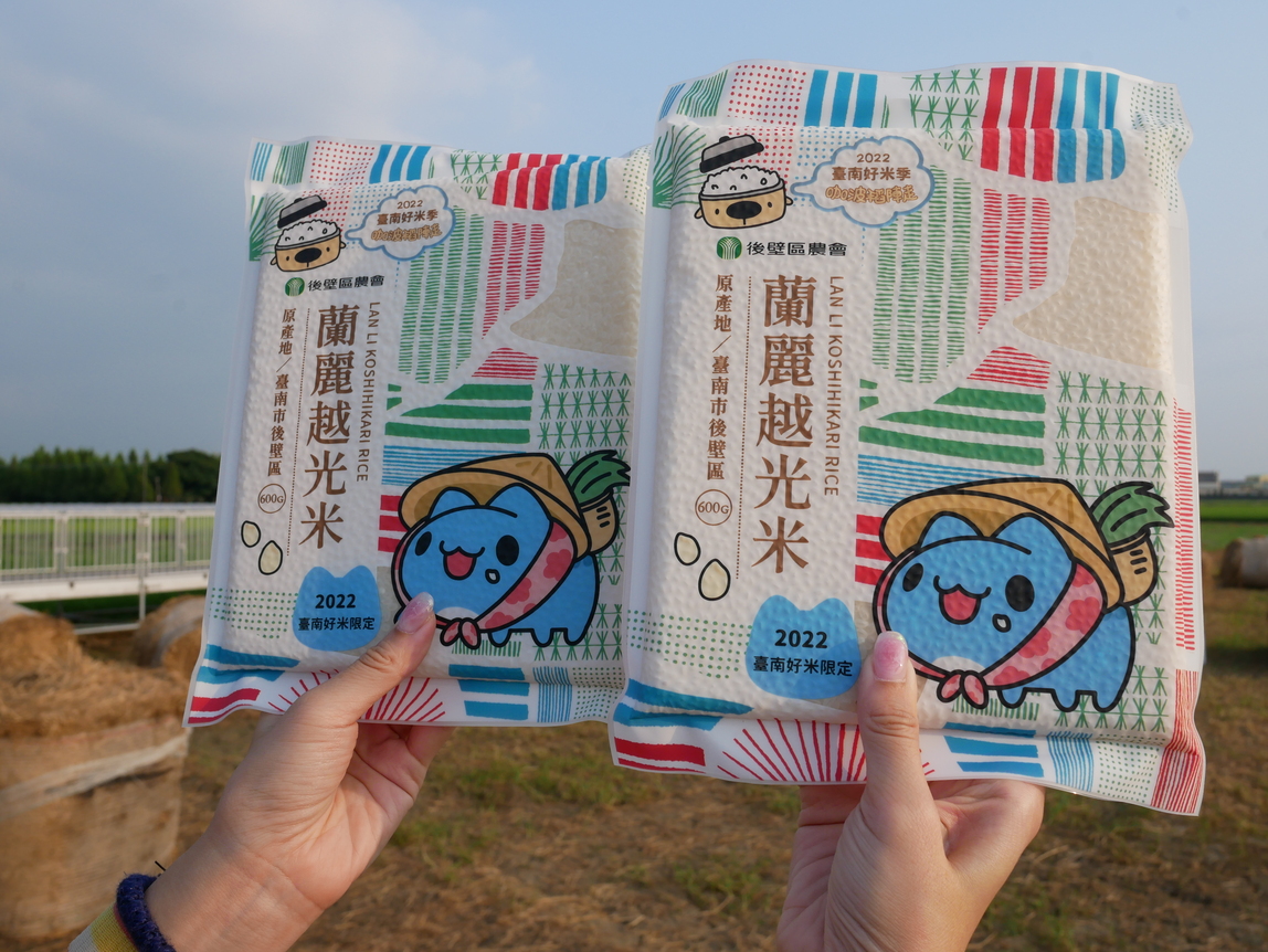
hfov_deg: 59.9
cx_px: 634
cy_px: 476
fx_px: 1099
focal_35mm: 30
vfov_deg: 46.8
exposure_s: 1/400
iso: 200
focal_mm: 15
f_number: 6.3
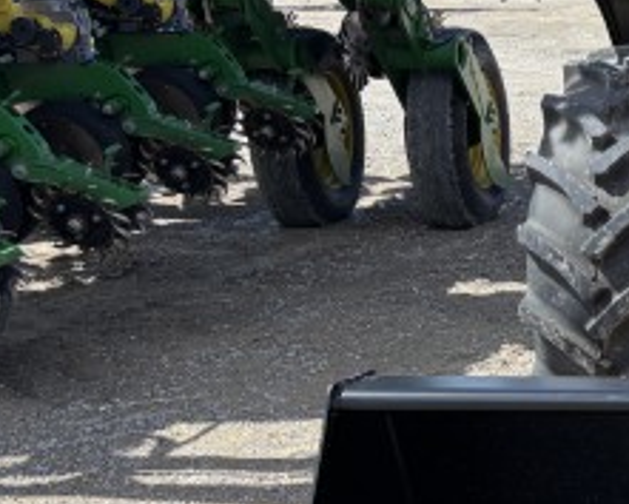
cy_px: 302
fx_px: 1713
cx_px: 1013
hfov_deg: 18.0
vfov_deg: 16.7
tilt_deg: -12.3
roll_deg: -0.9
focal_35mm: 92
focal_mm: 5.96
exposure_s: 1/1590
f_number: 1.6
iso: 50
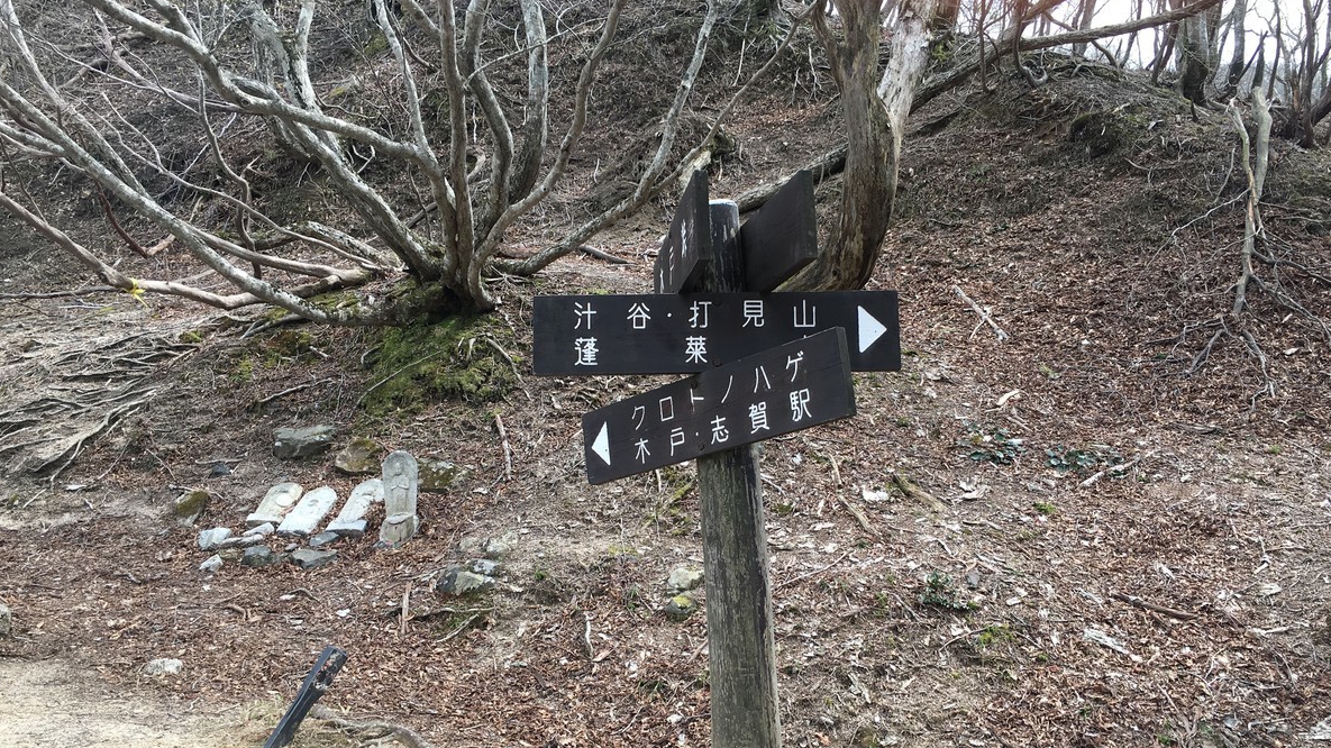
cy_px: 428
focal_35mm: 32
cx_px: 662
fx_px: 1129
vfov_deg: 36.6
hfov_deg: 61.0
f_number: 2.2
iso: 25
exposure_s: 1/287
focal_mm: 4.15
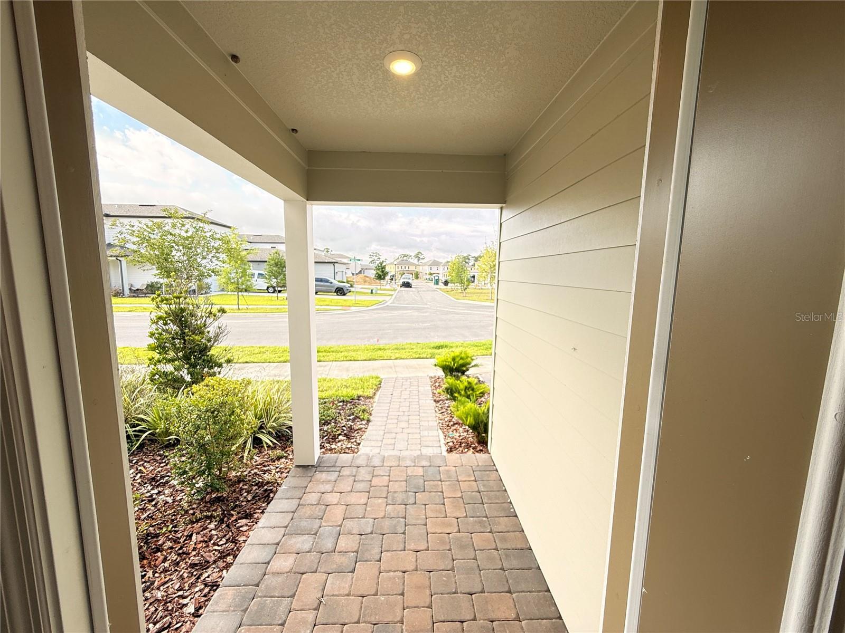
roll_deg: -0.9
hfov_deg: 102.1
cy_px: 316
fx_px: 342
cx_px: 422
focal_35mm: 14
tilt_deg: -7.2
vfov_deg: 85.7
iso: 50
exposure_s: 1/123
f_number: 2.2
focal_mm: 2.22
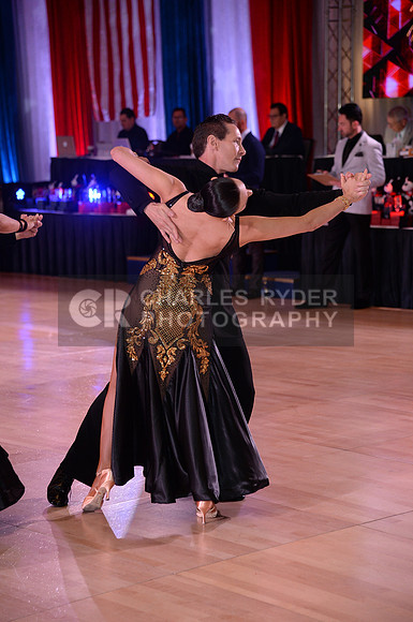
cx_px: 206
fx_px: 1640
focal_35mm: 95
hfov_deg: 14.4
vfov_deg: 21.5
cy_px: 311
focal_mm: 95
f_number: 4.5
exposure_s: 1/250
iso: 1600
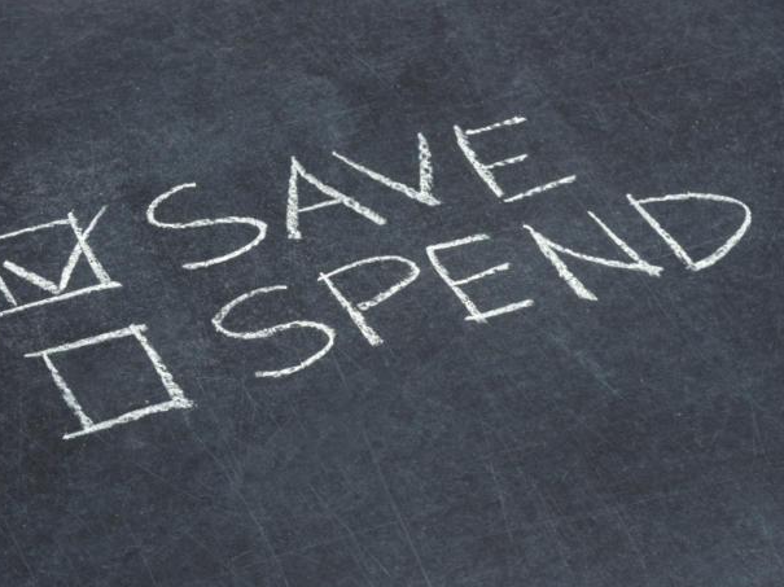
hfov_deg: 21.3
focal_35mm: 92
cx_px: 371
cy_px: 292
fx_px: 2082
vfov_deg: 16.0
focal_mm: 56
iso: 200
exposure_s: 2
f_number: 13
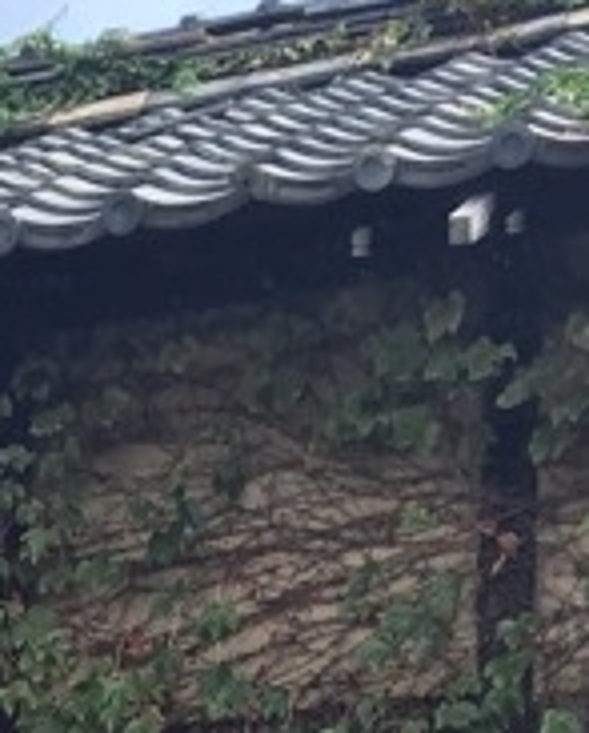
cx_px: -417
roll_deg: -3.0
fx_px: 3434
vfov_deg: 10.6
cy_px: 1718
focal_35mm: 158
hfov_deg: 9.4
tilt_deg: -2.3
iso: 25
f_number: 2.2
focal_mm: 4.15
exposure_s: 1/458
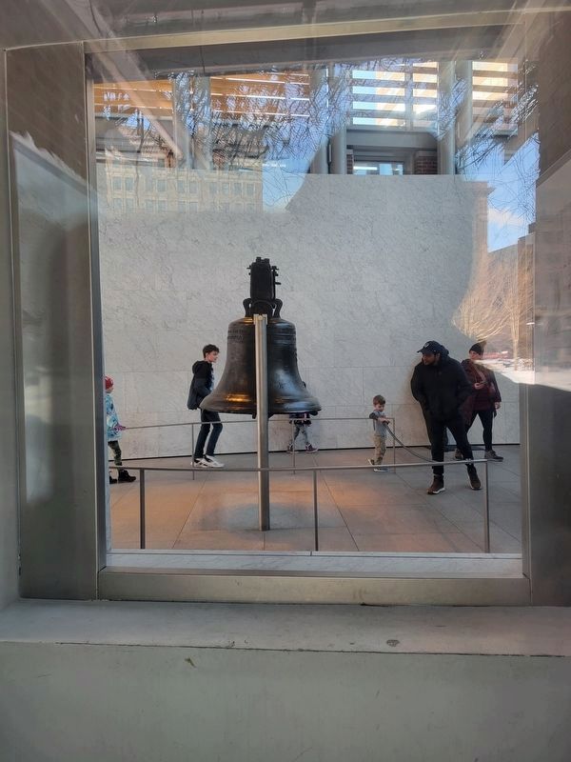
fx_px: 572
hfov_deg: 53.1
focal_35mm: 26
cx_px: 286
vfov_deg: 67.3
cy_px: 381
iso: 80
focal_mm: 5.4
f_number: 1.8
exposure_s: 1/120
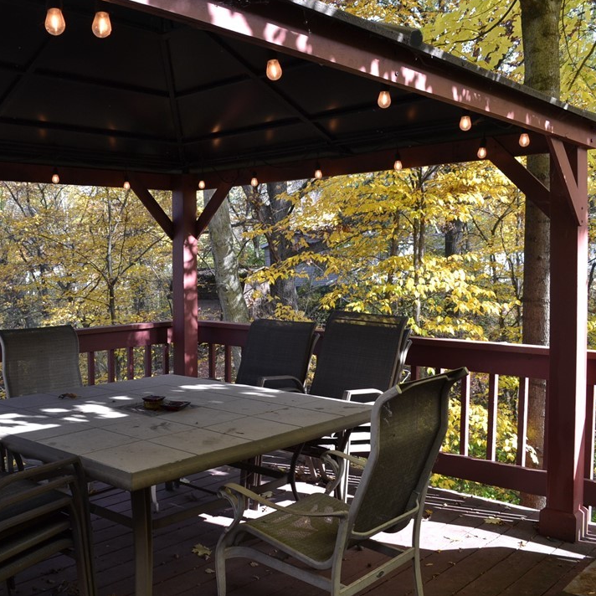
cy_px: 295
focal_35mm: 35
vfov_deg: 47.2
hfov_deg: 46.8
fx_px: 682
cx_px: 224
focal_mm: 18
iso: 250
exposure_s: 1/125
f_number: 5.6
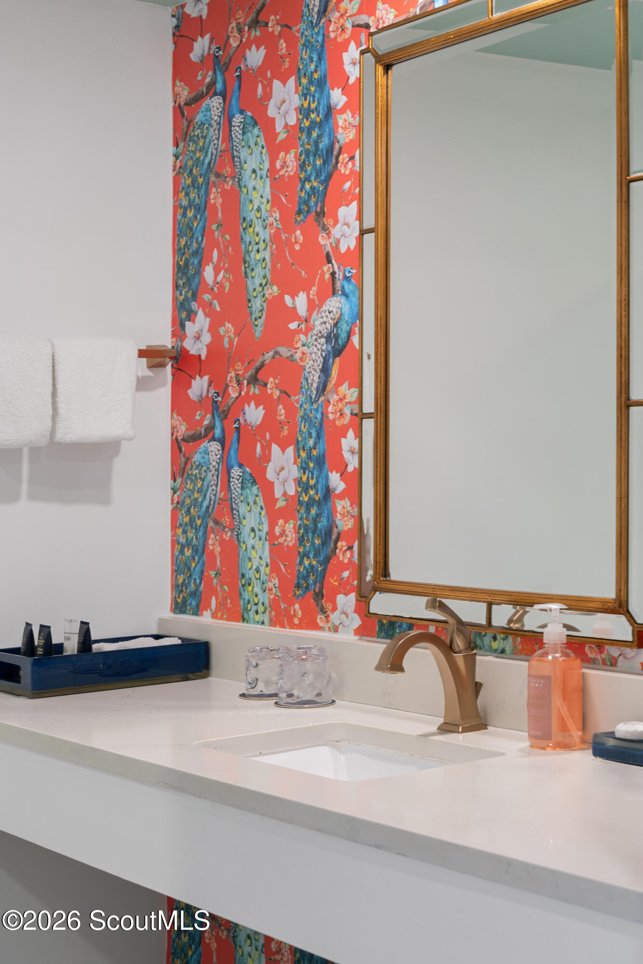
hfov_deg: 22.6
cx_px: 322
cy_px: 482
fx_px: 1606
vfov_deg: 33.4
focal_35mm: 60
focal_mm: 60
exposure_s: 1/4
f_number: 8
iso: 250
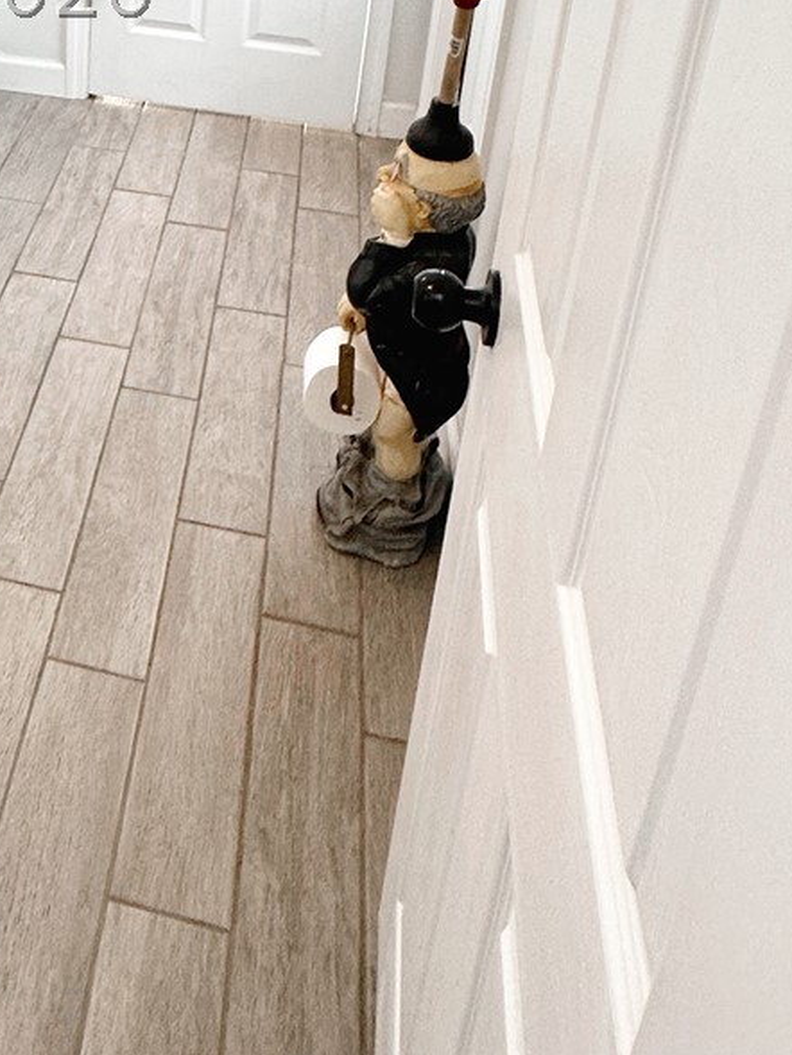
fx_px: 1159
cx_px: 45
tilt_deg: -21.7
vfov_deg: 42.0
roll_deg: +0.5
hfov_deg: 35.0
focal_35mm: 38
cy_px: -14
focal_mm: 2.22
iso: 125
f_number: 2.2
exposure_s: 1/120
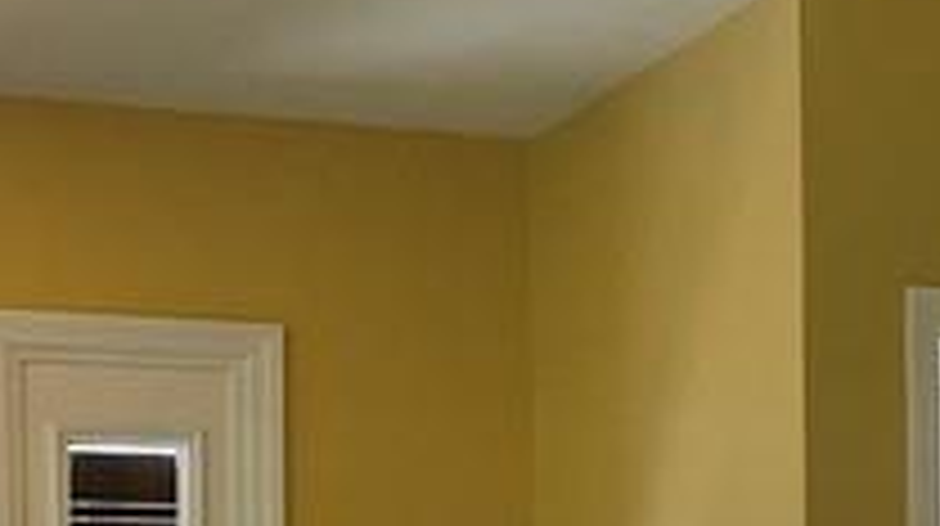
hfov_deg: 14.2
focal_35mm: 139
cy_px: 719
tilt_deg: -1.0
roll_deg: -0.4
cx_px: 1507
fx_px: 3461
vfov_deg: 8.5
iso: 125
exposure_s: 1/120
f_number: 1.8
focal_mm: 4.25
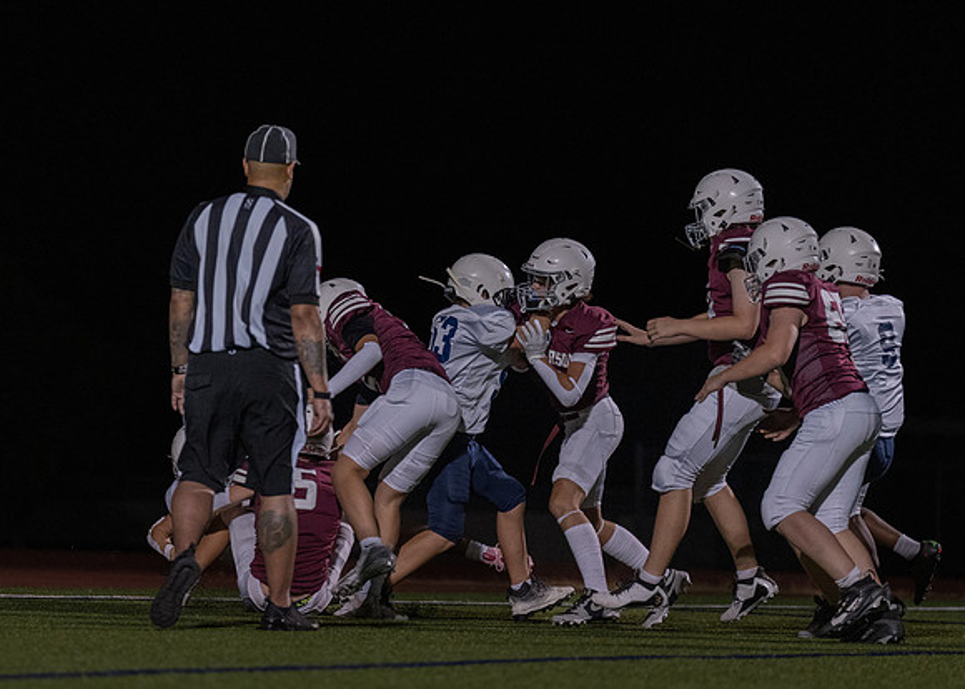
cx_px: 466
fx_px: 7978
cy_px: 326
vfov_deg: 4.9
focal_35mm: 291
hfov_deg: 6.9
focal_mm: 200
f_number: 2.8
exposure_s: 1/1000
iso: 3200
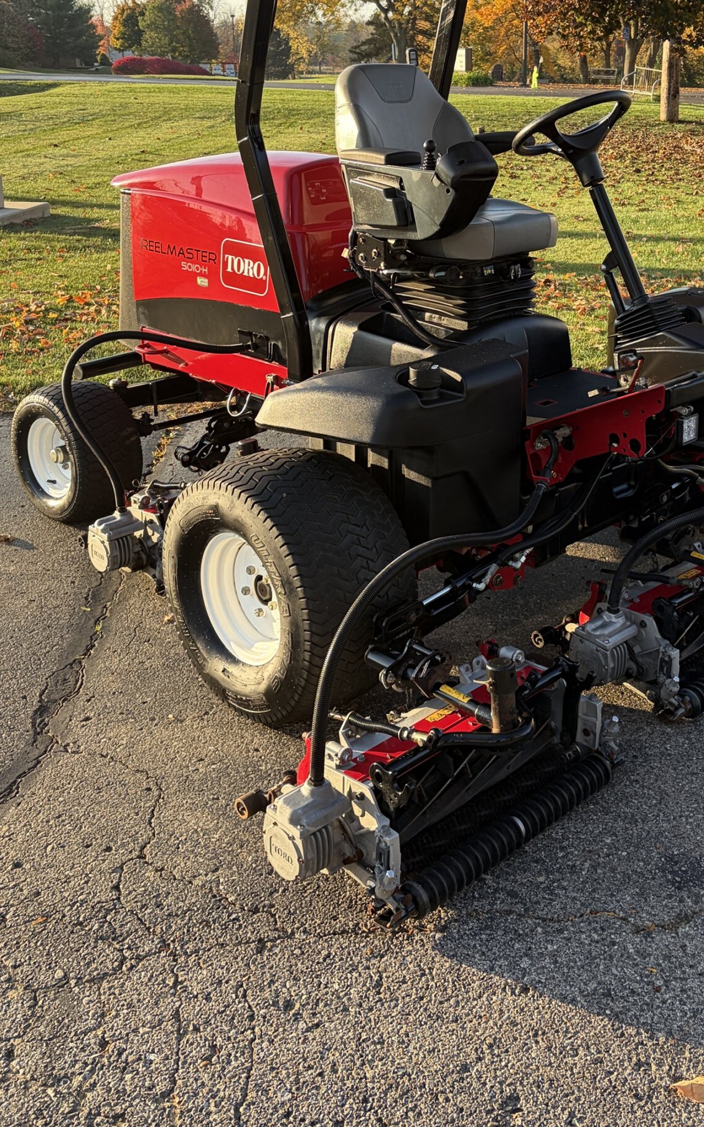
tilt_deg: -12.0
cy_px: 364
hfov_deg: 32.6
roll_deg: +1.1
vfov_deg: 49.4
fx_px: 1197
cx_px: 456
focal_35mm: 39
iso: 64
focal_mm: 5.96
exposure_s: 1/660
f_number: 1.6
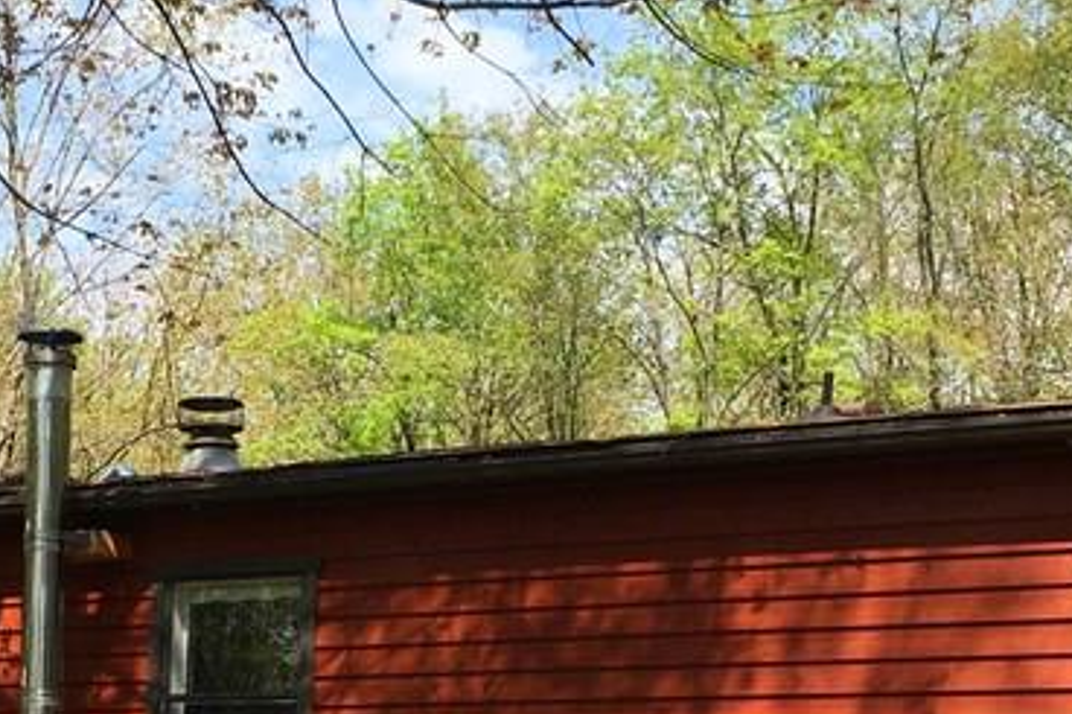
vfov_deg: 16.0
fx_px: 2500
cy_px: 673
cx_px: 274
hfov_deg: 24.0
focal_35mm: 84
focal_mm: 4.15
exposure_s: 1/874
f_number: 2.2
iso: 25
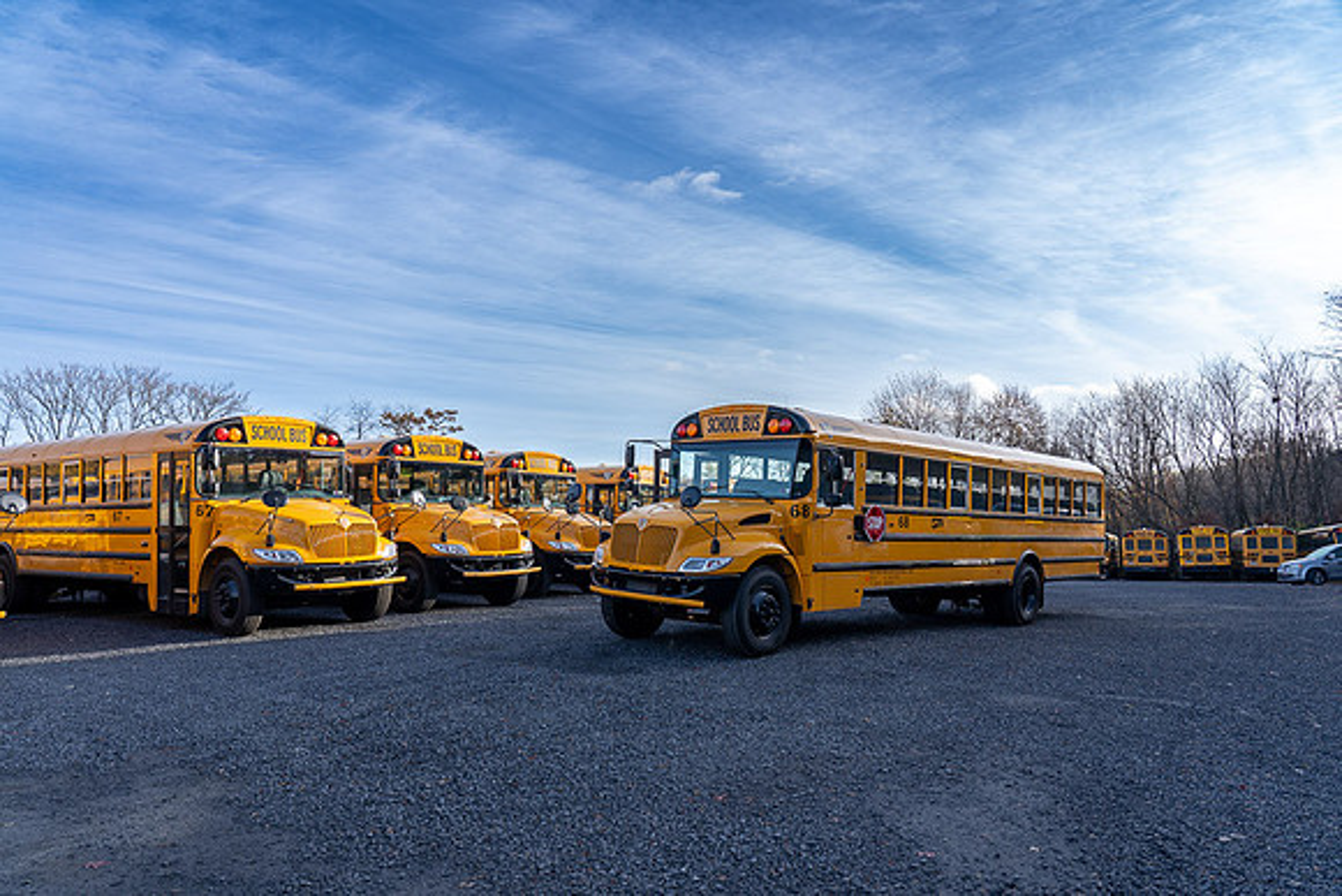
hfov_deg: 73.7
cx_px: 671
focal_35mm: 24
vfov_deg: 53.2
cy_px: 448
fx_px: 895
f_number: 8
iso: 125
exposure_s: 1/200
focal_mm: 24
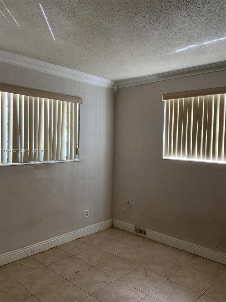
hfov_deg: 48.2
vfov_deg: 61.7
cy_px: 151
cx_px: 113
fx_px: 252
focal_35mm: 29
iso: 160
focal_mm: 3
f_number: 1.8
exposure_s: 1/60
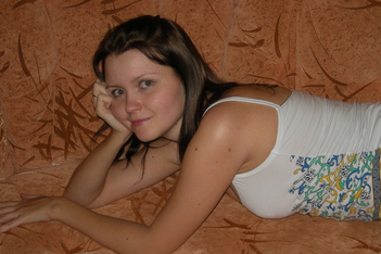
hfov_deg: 28.1
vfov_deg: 18.9
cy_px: 152
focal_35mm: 72
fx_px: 762
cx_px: 187
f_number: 3.3
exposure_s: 1/60
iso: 64
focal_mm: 8.8
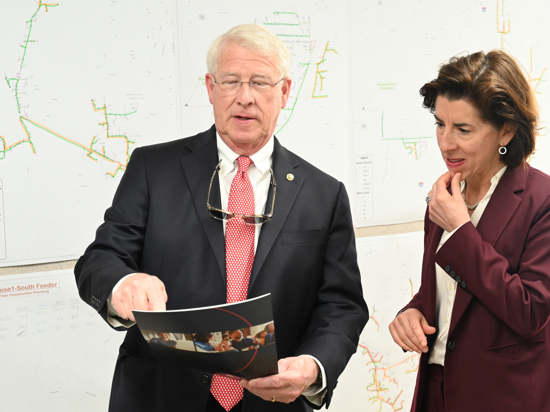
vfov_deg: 25.7
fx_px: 906
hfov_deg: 33.8
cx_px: 262
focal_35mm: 57
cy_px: 216
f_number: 6.3
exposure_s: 1/125
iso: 5000
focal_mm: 46
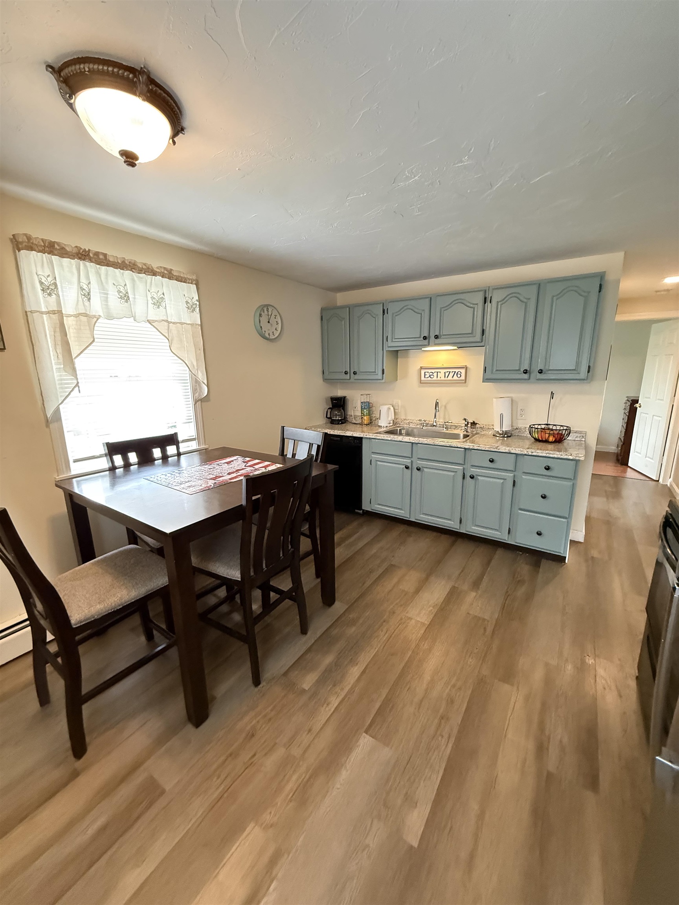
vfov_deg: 102.1
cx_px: 340
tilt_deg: -12.5
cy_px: 452
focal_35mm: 14
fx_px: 366
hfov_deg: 85.7
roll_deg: +0.5
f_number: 2.2
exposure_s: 1/60
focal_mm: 2.22
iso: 800
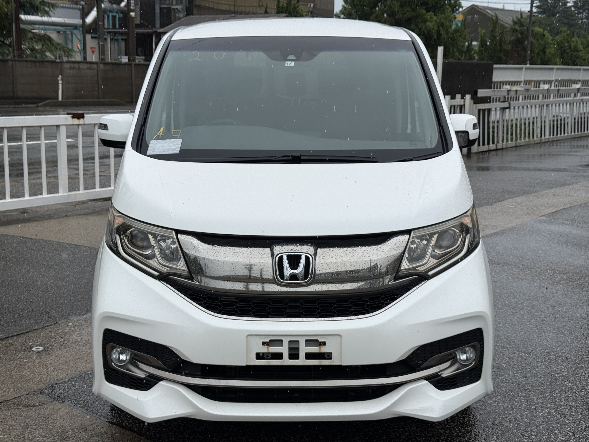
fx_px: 817
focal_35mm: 48
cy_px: 221
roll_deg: -1.2
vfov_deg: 30.3
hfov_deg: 39.7
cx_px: 294
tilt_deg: -10.3
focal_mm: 6.76
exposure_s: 1/2494
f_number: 1.78
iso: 80
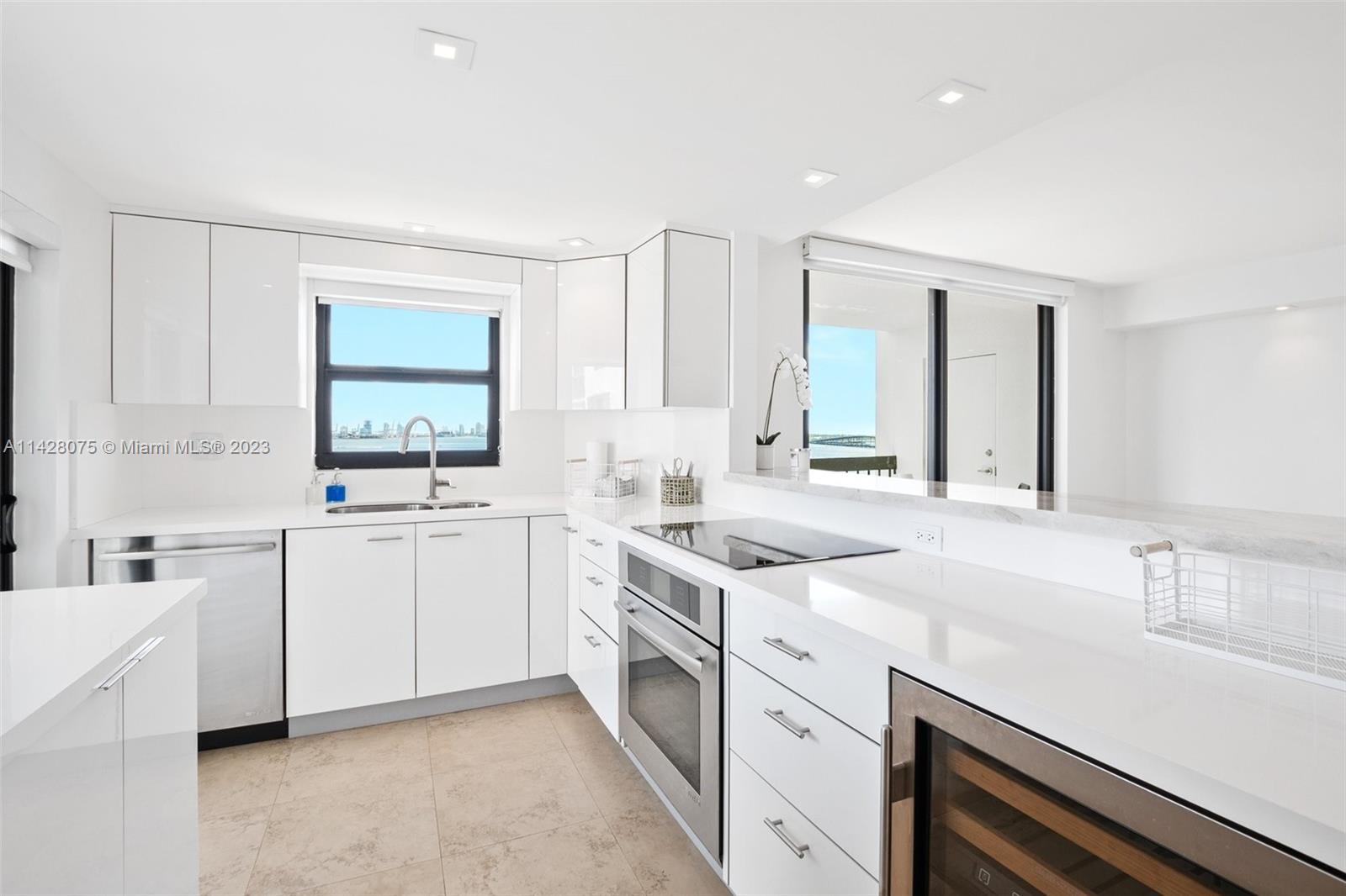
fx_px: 561
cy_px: 448
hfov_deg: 100.4
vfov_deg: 77.3
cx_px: 673
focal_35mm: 15
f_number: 8
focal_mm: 10
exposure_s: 1/50
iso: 200
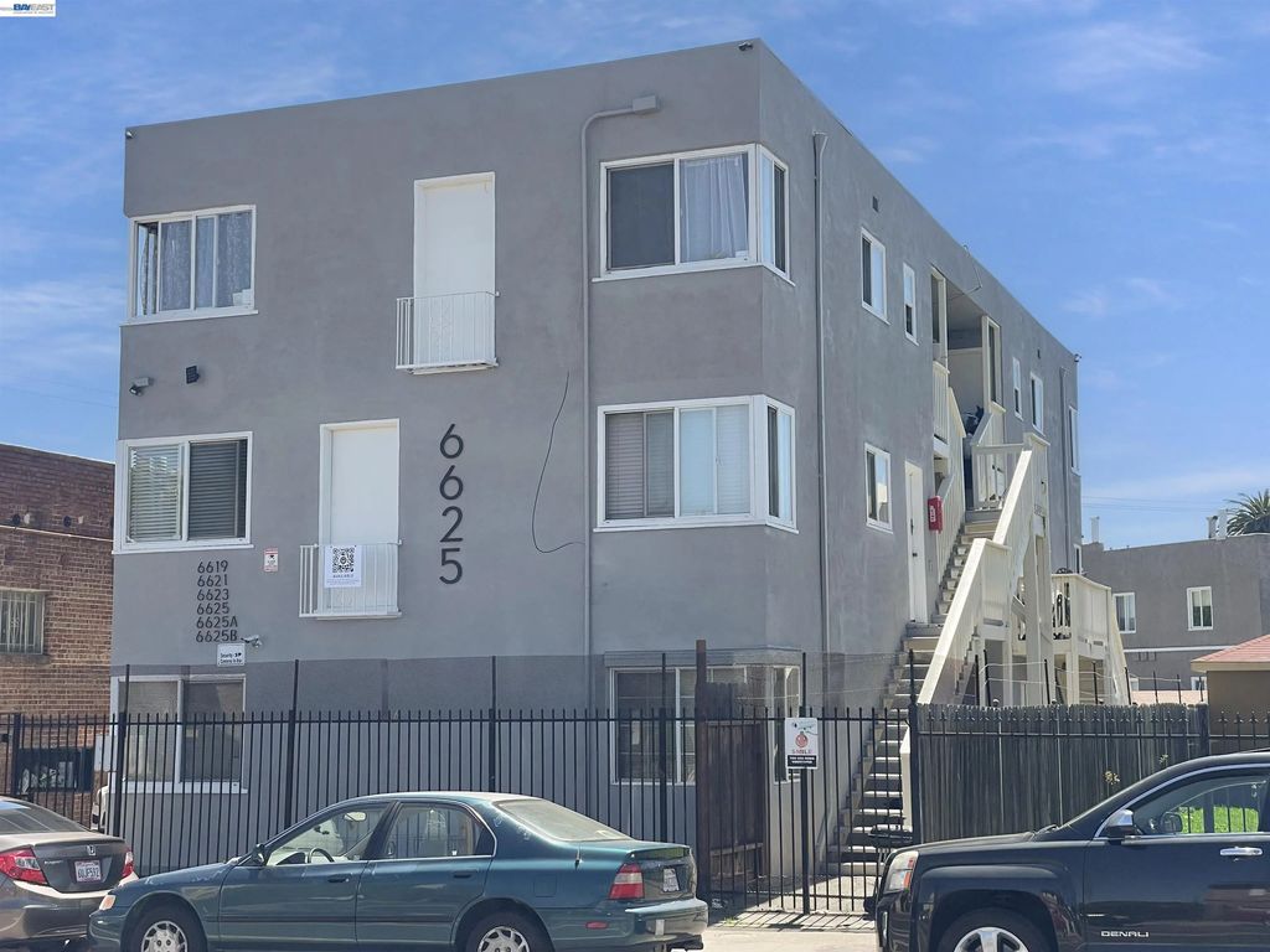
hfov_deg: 36.8
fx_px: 1908
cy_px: 476
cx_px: 635
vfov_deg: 28.0
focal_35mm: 52
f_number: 2
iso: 25
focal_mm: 6
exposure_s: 1/1043
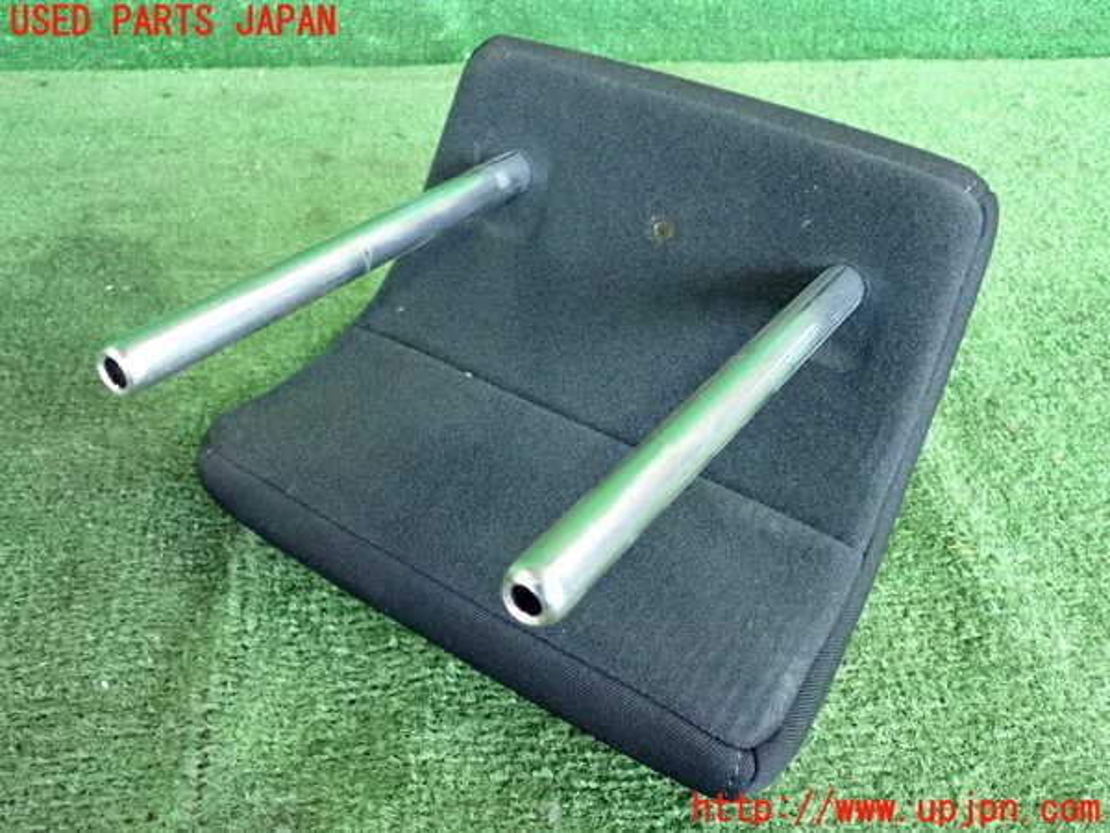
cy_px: 416
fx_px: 1026
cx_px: 555
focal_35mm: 32
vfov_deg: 44.2
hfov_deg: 56.8
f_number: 2.4
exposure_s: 1/125
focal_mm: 5.79
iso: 2500
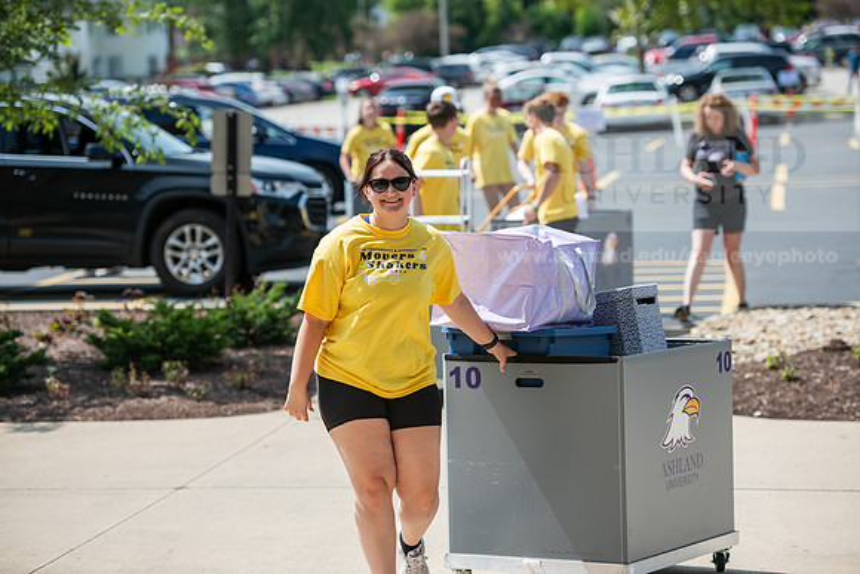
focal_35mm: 112
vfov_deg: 12.2
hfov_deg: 18.3
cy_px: 287
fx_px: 2676
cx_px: 430
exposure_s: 1/800
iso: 80
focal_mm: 112
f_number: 3.5
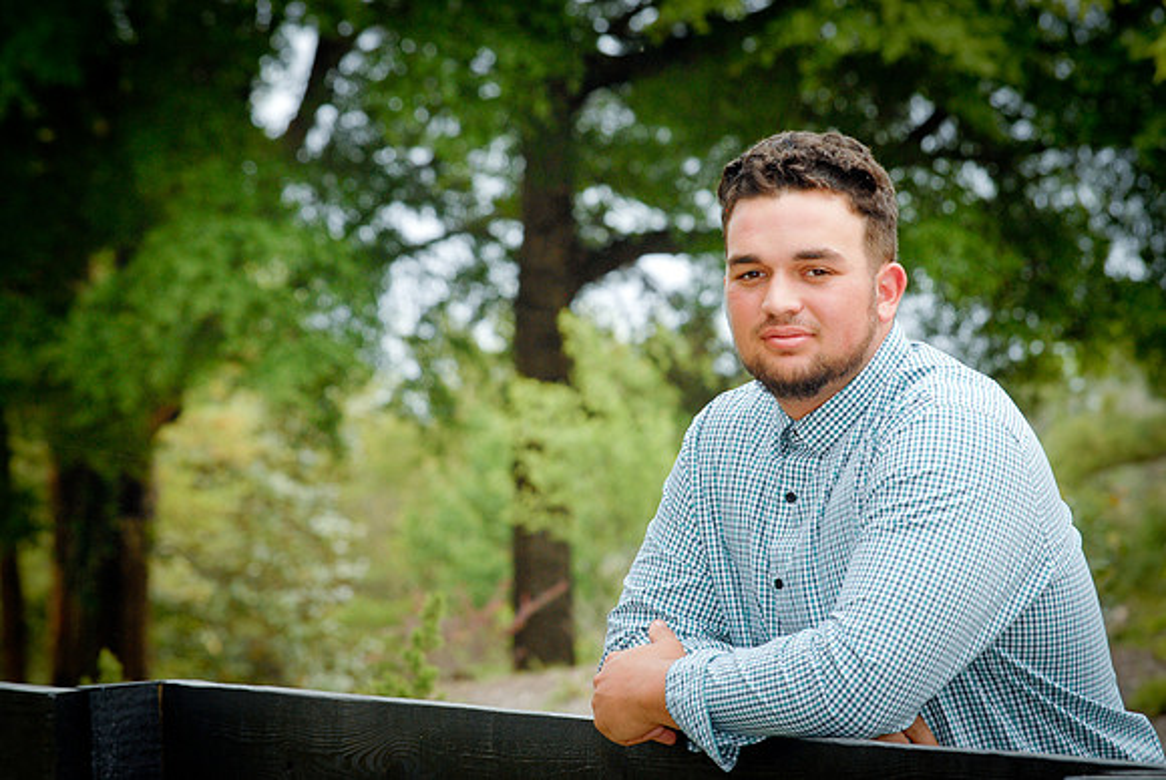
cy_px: 390
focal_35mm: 202
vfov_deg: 6.8
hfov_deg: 10.1
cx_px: 583
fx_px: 6565
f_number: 9
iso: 200
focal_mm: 135
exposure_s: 1/250
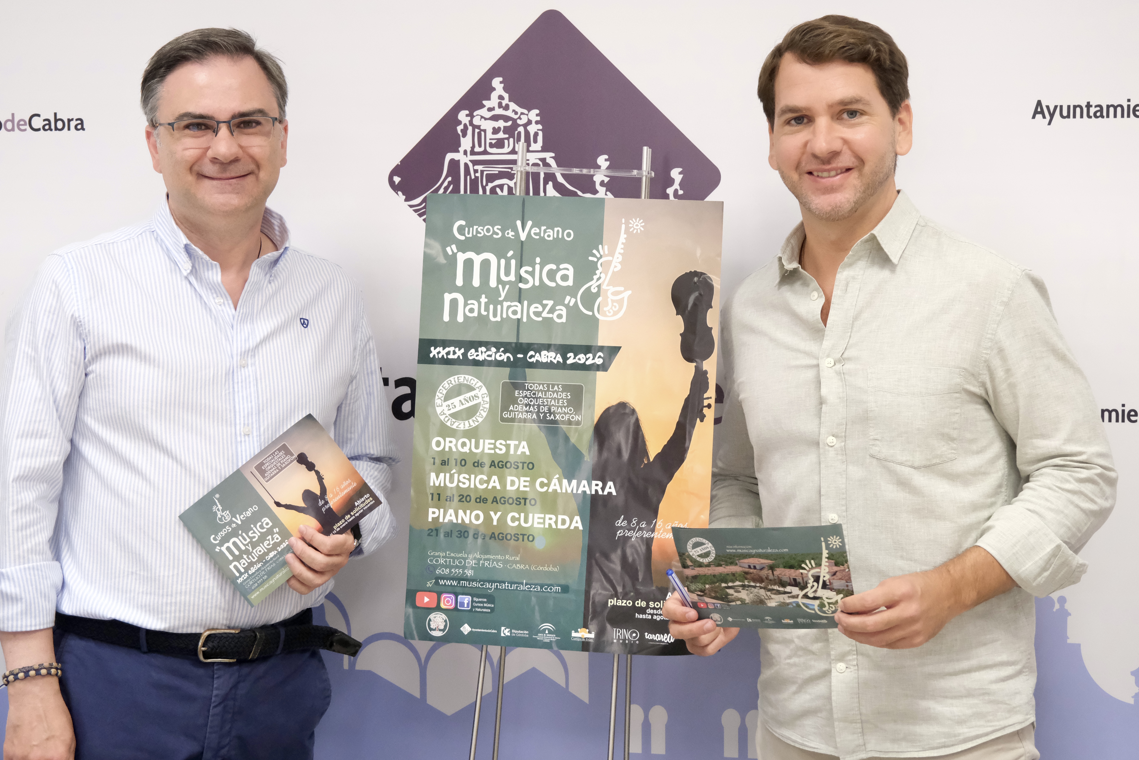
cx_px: 536
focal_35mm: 53
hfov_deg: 37.5
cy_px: 405
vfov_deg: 25.5
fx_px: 1677
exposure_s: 1/220
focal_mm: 32.5
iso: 5000
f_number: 4
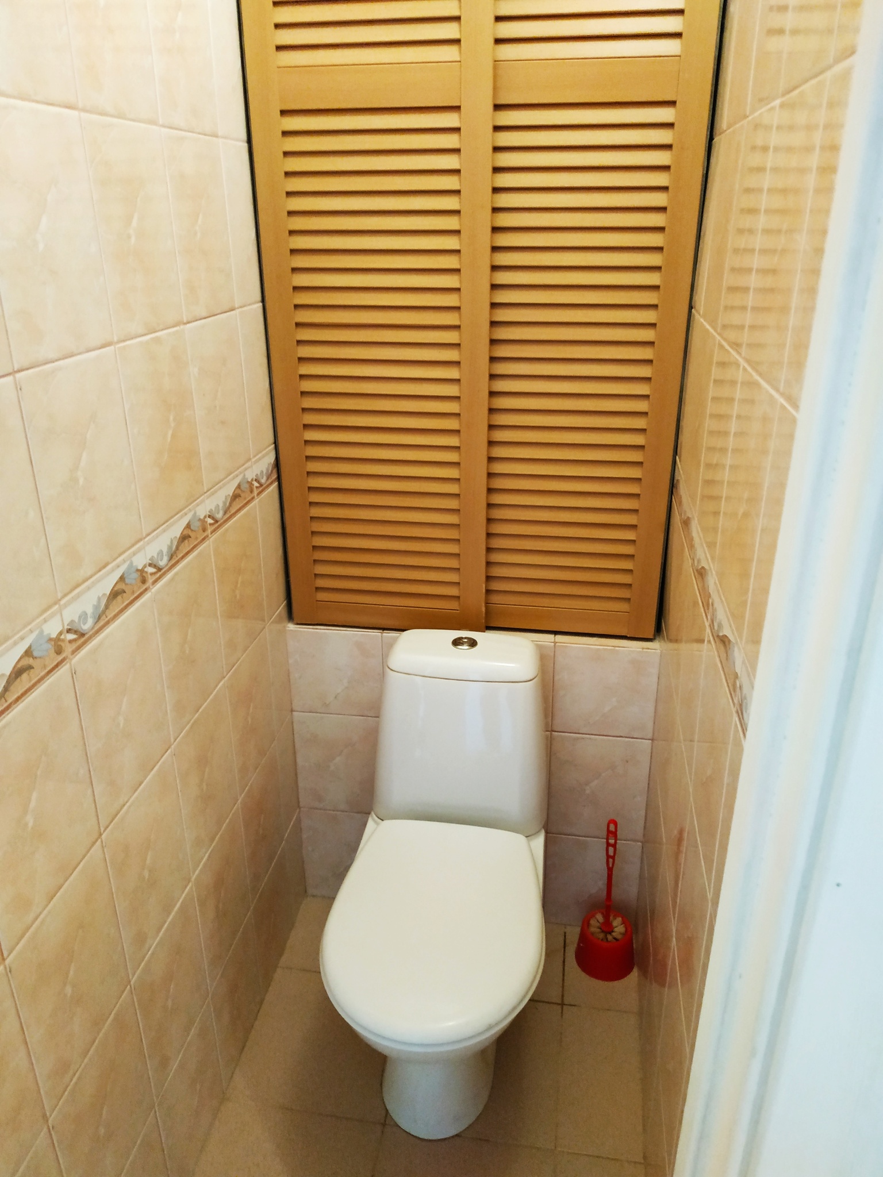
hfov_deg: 56.8
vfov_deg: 71.6
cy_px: 588
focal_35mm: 24
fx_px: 816
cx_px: 442
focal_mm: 3.94
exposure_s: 1/20
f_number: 1.9
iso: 1000
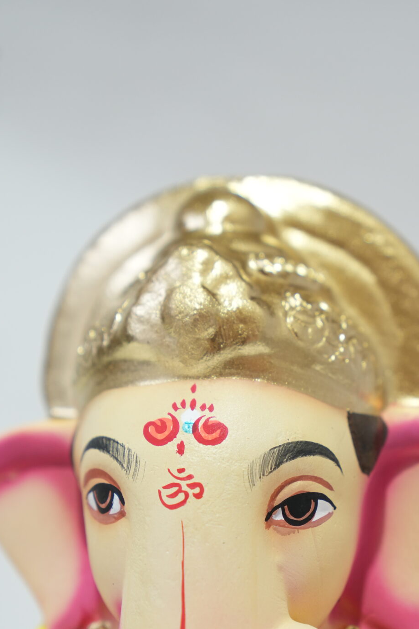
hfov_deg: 10.9
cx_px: 276
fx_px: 2200
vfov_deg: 16.1
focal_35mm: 126
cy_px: 539
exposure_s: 1/200
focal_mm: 68
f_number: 3.5
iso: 800
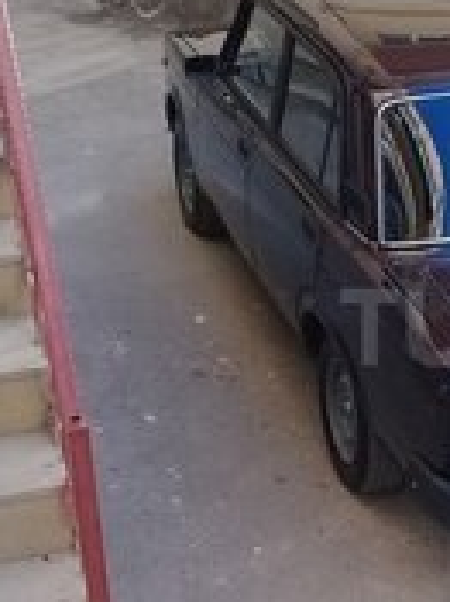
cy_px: 327
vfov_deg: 22.3
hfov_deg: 15.8
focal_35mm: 88
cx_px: 605
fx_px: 1527
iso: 64
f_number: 2.2
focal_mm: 3.3
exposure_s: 1/120
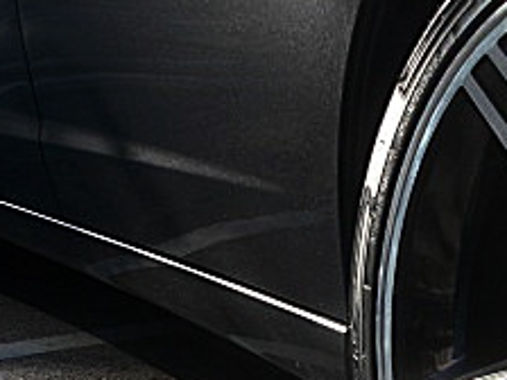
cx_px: 407
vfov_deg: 14.2
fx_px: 1509
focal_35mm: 103
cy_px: 357
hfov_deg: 18.9
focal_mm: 6.3
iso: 50
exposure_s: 1/125
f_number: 2.8
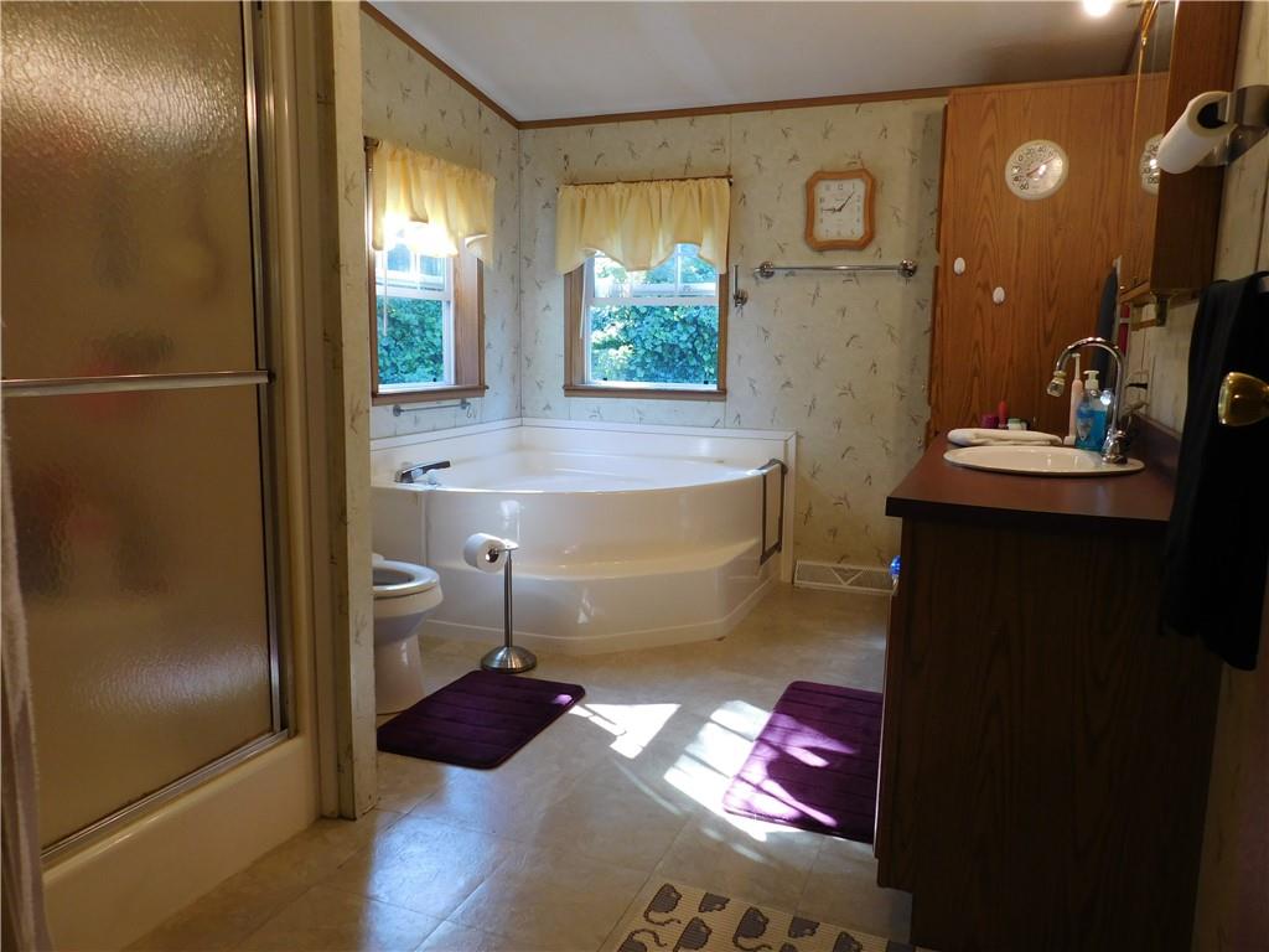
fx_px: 916
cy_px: 476
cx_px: 634
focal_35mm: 25
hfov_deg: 69.4
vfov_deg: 54.9
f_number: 3.1
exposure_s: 1/30
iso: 125
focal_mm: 4.5
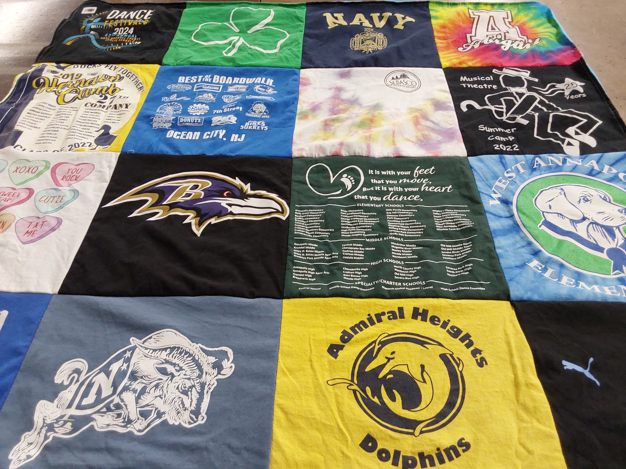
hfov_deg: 63.4
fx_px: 506
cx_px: 313
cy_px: 234
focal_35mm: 28
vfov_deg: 49.7
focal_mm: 2.91
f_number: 1.9
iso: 160
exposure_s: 1/60
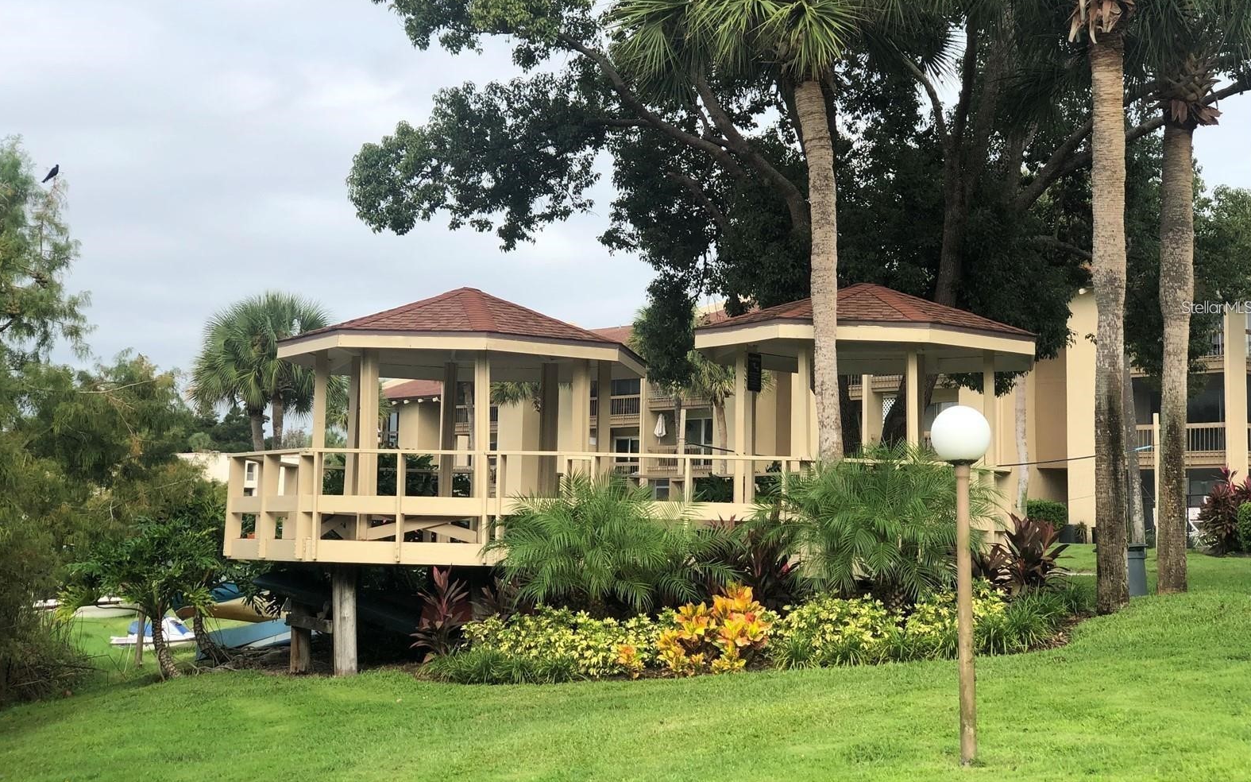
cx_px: 621
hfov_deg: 36.3
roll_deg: -2.0
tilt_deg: +7.5
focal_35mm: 56
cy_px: 307
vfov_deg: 23.1
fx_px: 1909
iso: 16
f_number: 2.4
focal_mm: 6
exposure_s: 1/552
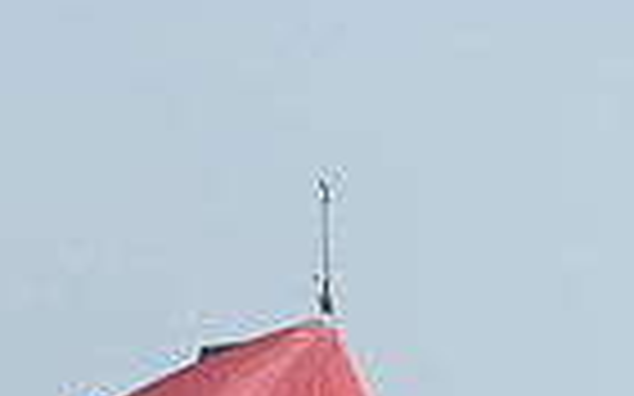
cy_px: 1184
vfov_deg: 4.3
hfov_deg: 7.1
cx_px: 497
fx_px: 5078
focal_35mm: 294
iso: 320
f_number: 7.1
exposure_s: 1/1250
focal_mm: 70
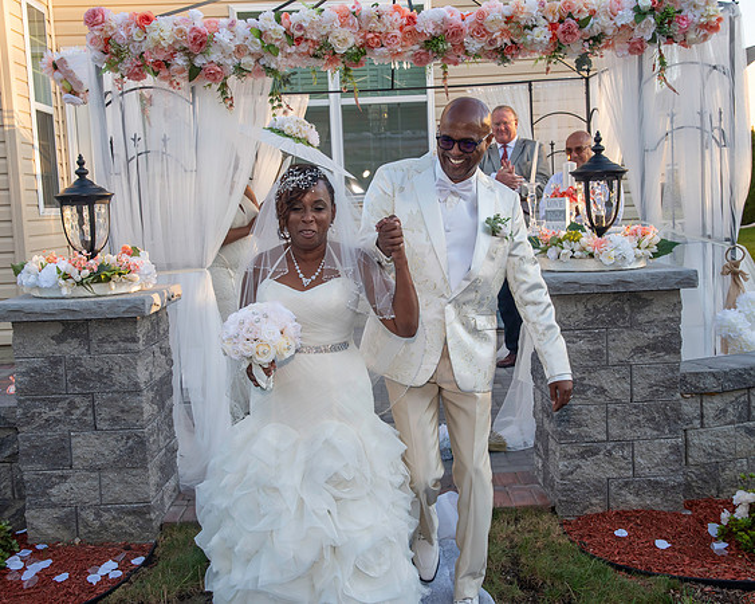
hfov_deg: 41.2
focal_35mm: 45
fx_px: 1005
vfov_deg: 33.4
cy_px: 294
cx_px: 374
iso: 400
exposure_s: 1/250
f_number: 5
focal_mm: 26
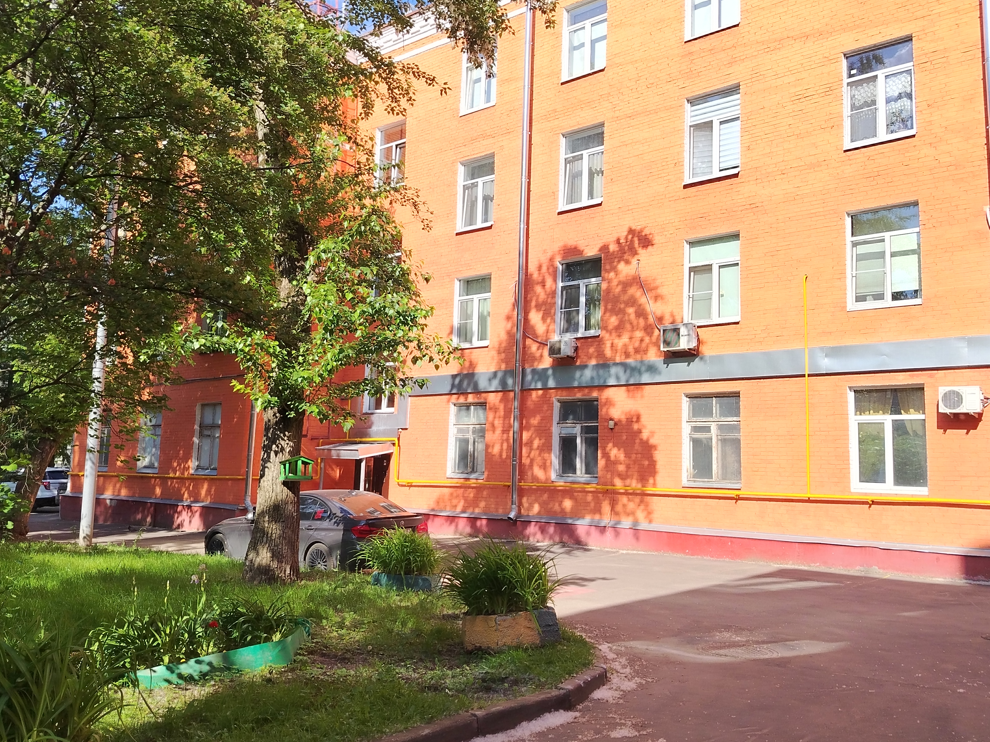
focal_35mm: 30
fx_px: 858
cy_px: 366
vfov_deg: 46.8
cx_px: 508
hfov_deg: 60.0
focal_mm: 5.25
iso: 100
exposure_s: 1/764
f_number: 1.75
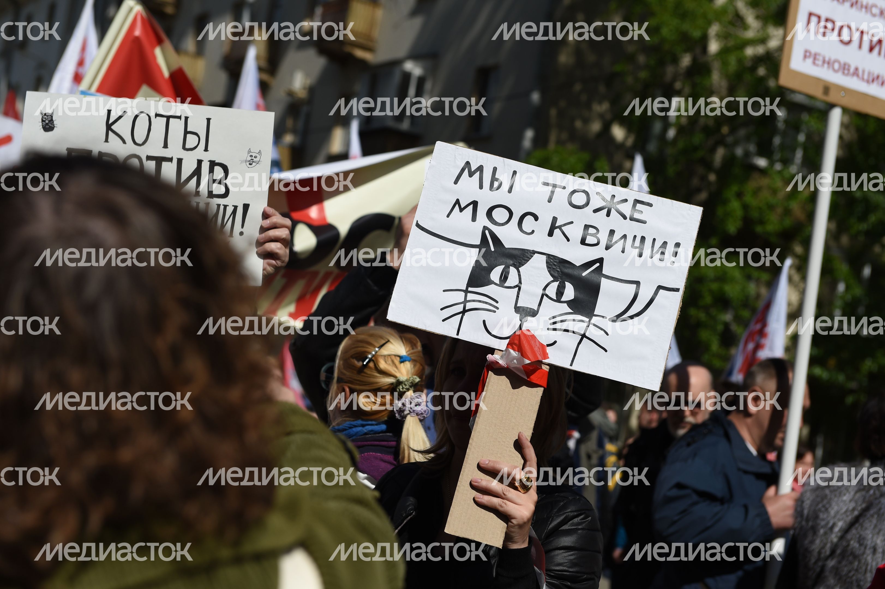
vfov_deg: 19.4
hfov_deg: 28.9
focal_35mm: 70
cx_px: 442
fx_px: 1720
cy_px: 294
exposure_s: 1/8000
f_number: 5.6
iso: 400
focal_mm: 70
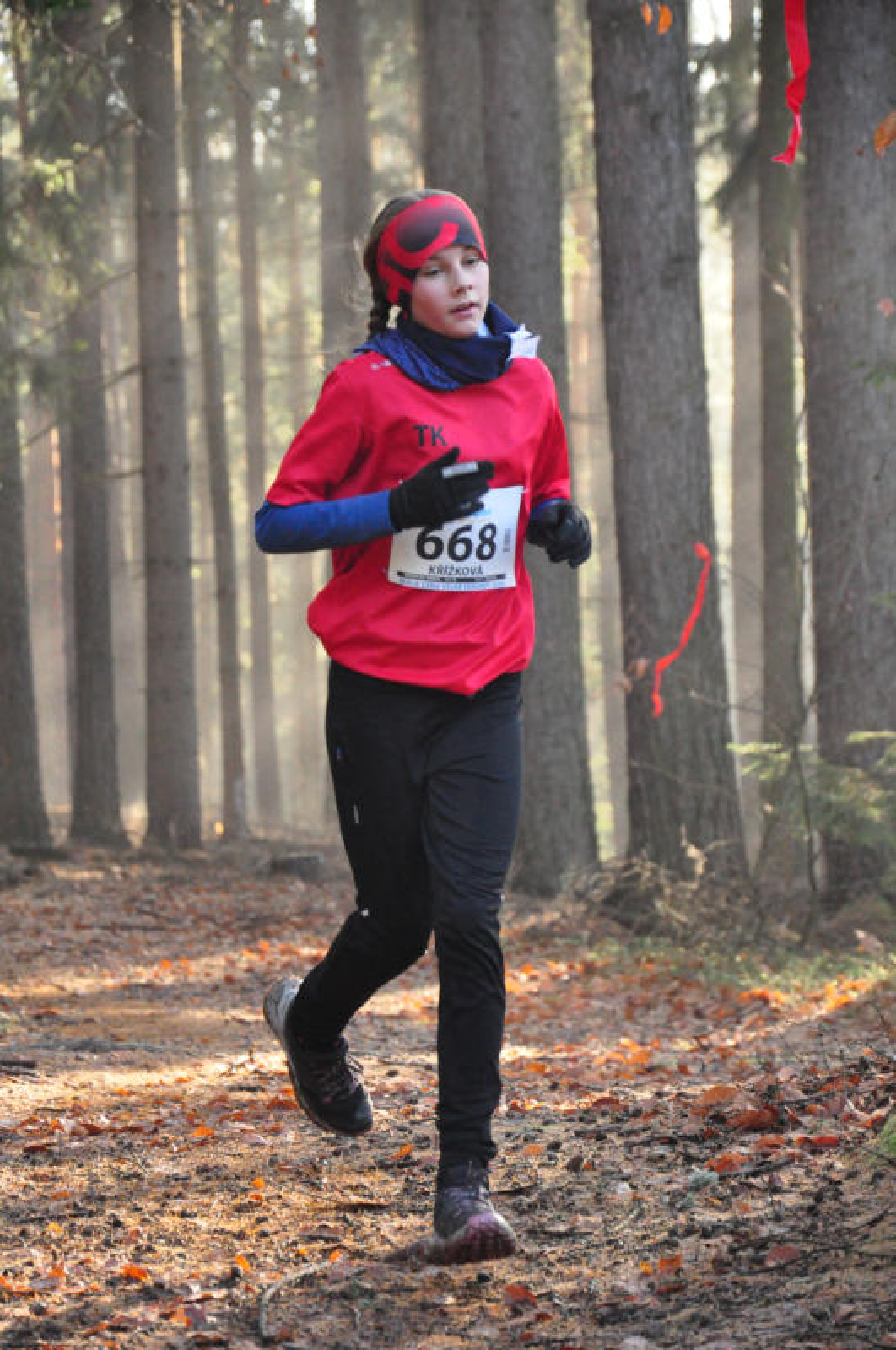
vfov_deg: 13.1
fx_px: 5897
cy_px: 675
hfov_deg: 8.7
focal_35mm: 158
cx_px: 448
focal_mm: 105
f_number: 5.6
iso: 3200
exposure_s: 1/400
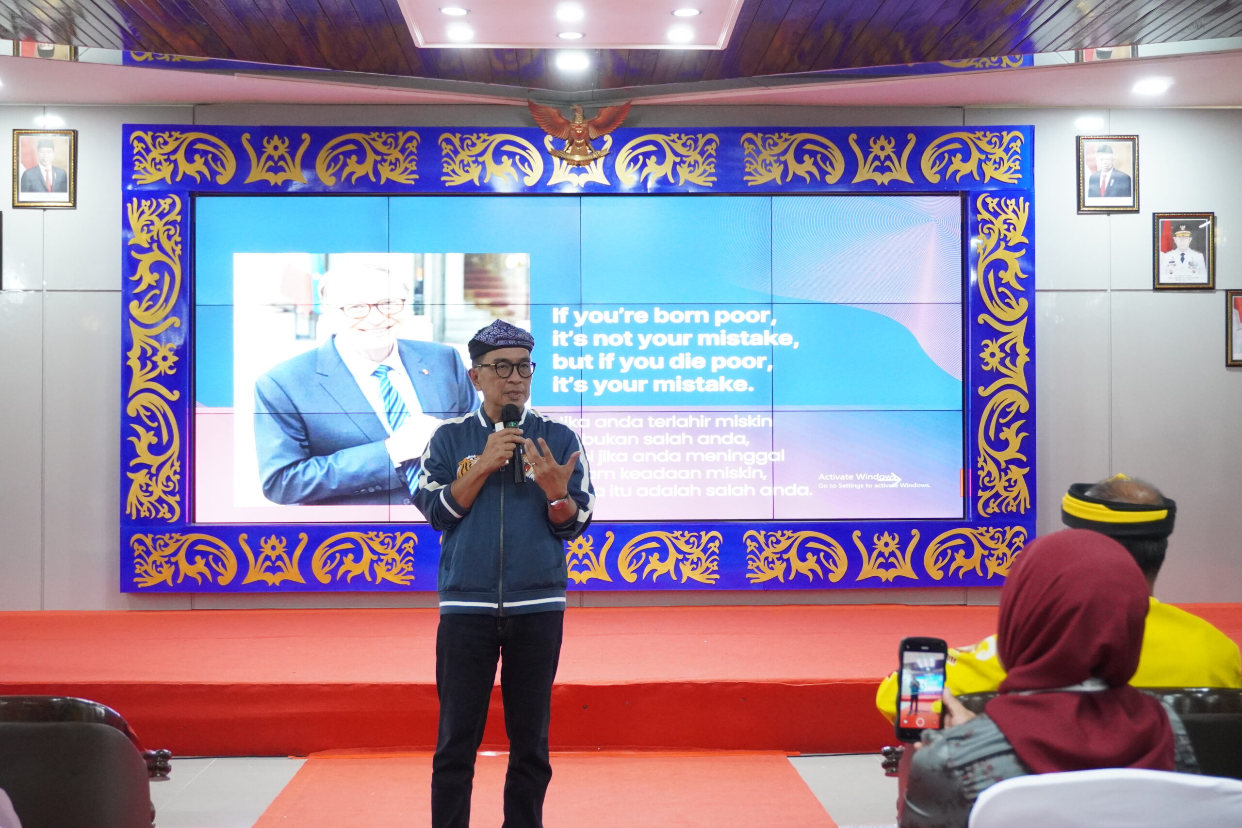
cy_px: 414
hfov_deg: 36.9
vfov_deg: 25.1
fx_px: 1863
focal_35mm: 54
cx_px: 621
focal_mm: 36
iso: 3200
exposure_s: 1/40
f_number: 5.6
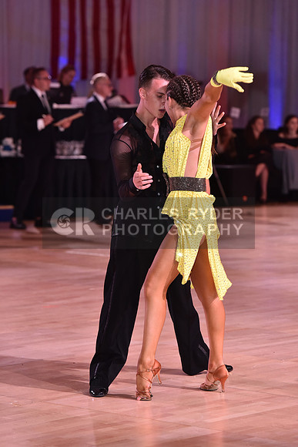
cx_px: 149
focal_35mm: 155
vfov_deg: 13.2
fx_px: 1923
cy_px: 224
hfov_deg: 8.9
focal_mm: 155
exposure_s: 1/250
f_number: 4.5
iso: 1600
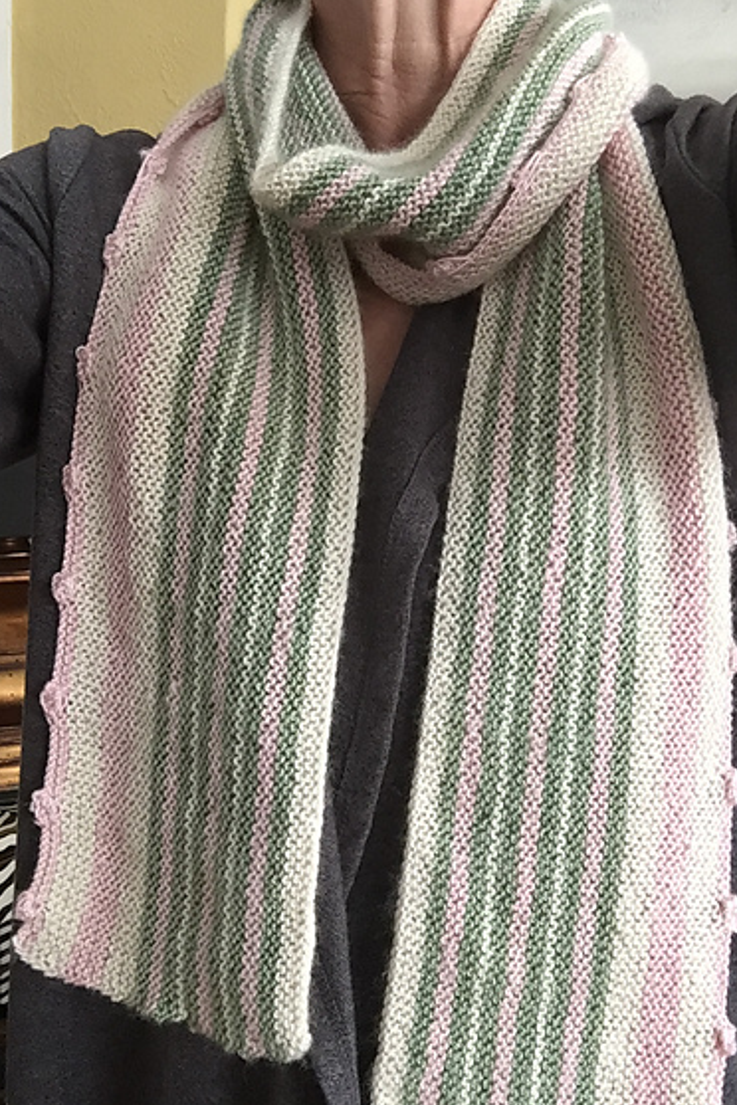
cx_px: 398
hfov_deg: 35.9
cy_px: 564
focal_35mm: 37
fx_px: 1136
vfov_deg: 51.9
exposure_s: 1/30
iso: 125
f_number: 2.2
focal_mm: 2.65
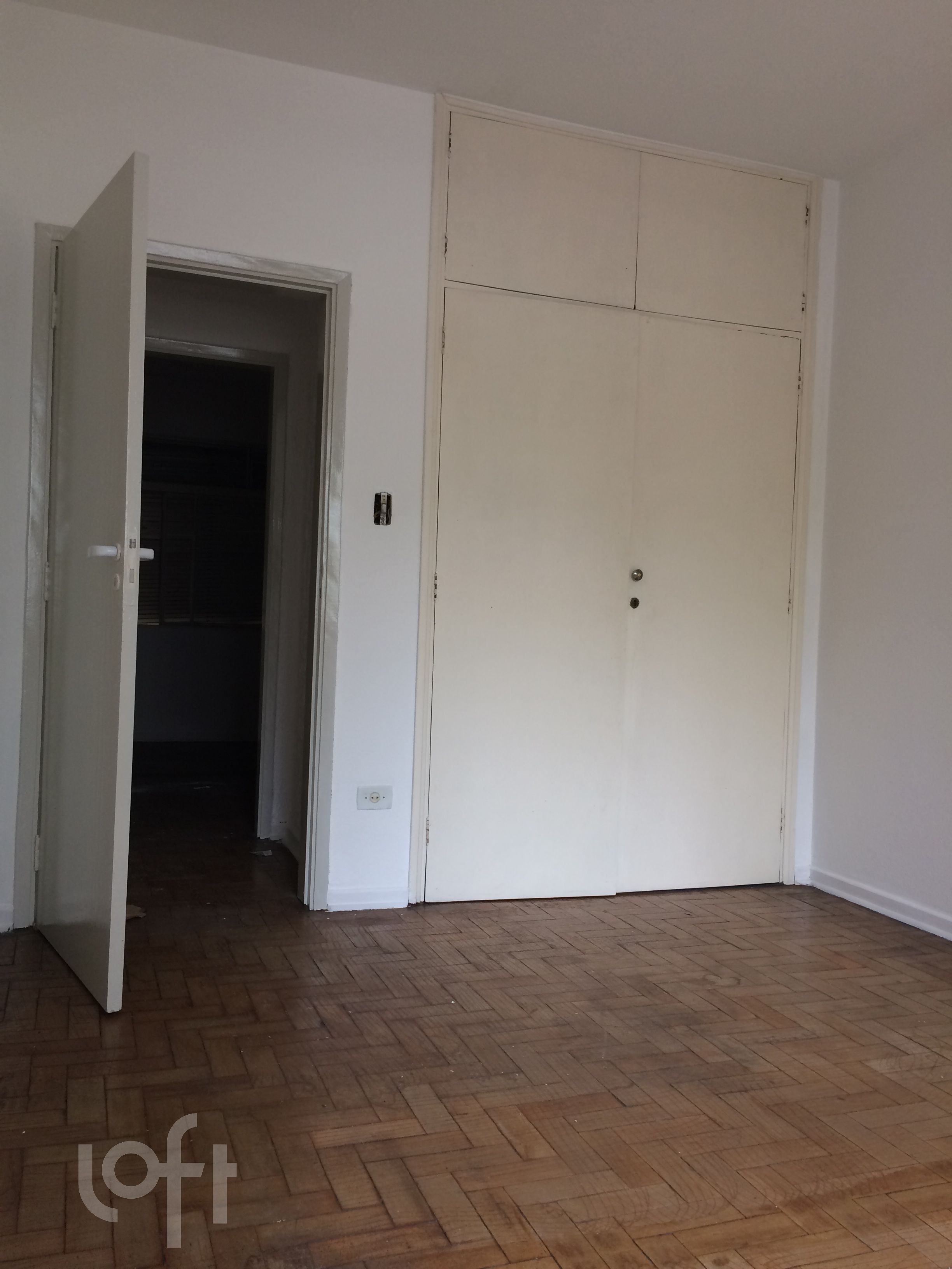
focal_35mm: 29
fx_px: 1063
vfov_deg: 61.7
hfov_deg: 48.2
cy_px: 634
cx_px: 476
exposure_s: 1/30
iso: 64
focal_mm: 4.15
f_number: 2.2
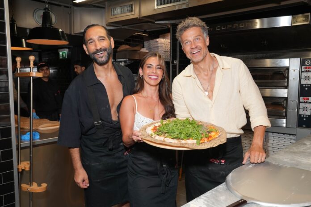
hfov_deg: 60.3
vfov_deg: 42.3
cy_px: 104
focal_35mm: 31
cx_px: 156
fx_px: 268
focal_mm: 31
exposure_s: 1/160
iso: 800
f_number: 5
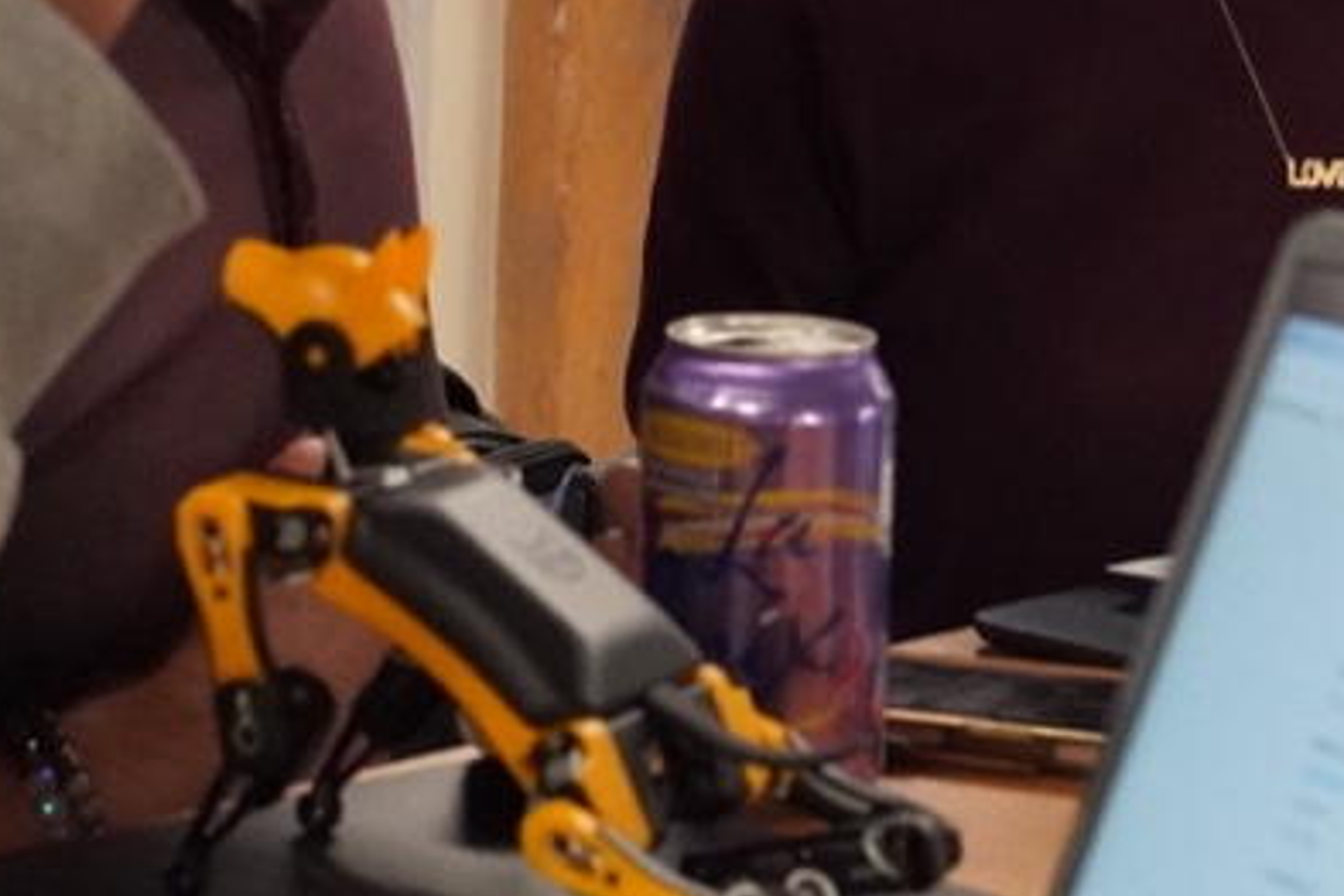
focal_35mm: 123
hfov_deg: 16.7
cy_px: 29
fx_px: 4583
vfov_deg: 11.1
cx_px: 595
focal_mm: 23
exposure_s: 1/160
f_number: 4
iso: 4000
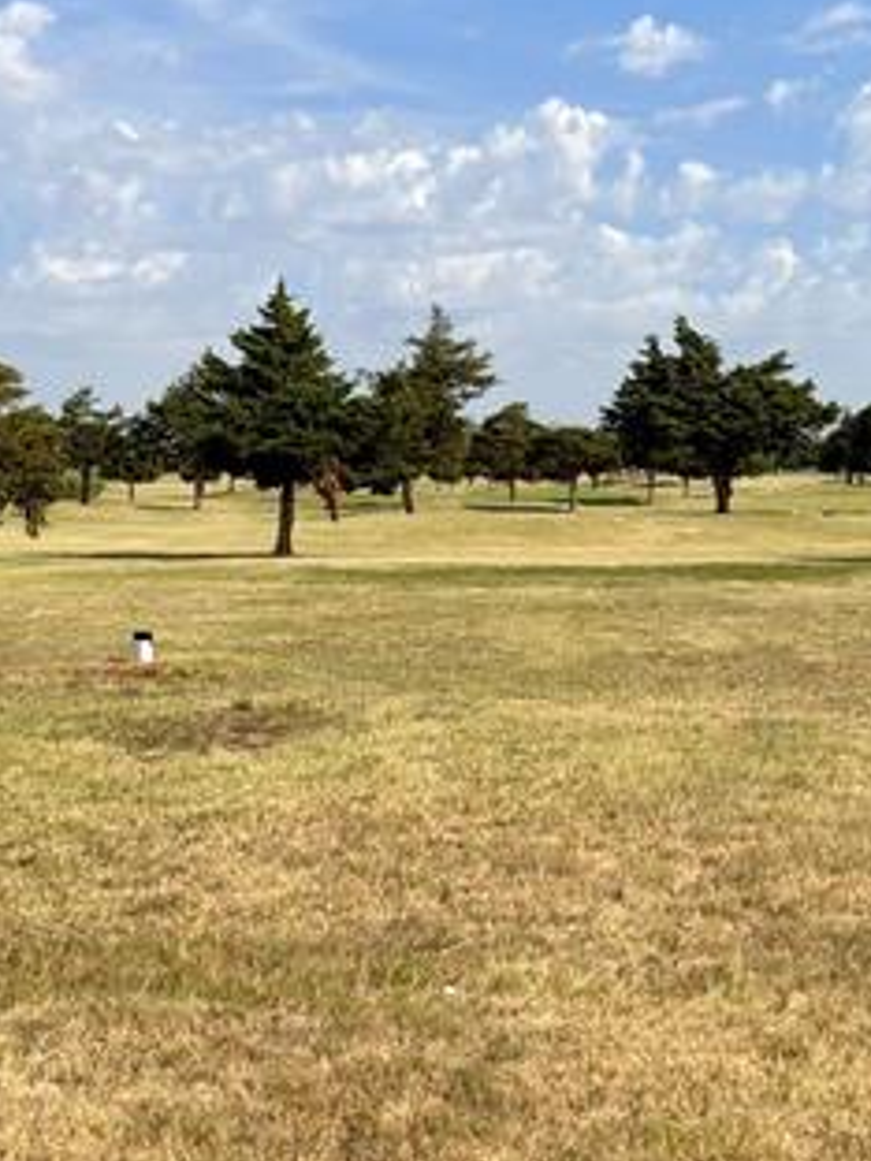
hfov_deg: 24.8
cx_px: 406
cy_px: 640
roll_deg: -0.3
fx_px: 1979
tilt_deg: -5.4
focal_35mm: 59
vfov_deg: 32.7
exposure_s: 1/7353
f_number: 1.78
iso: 80
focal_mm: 6.76
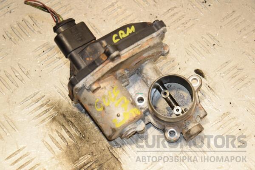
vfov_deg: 13.8
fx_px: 701
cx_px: 128
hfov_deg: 20.6
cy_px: 85
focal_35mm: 99
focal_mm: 66
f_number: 6.3
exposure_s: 1/200
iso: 800
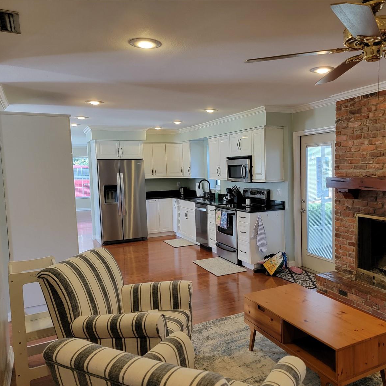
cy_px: 197
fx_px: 366
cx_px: 256
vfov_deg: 55.6
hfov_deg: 54.6
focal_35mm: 29
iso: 320
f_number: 1.8
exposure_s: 1/120
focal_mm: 6.7
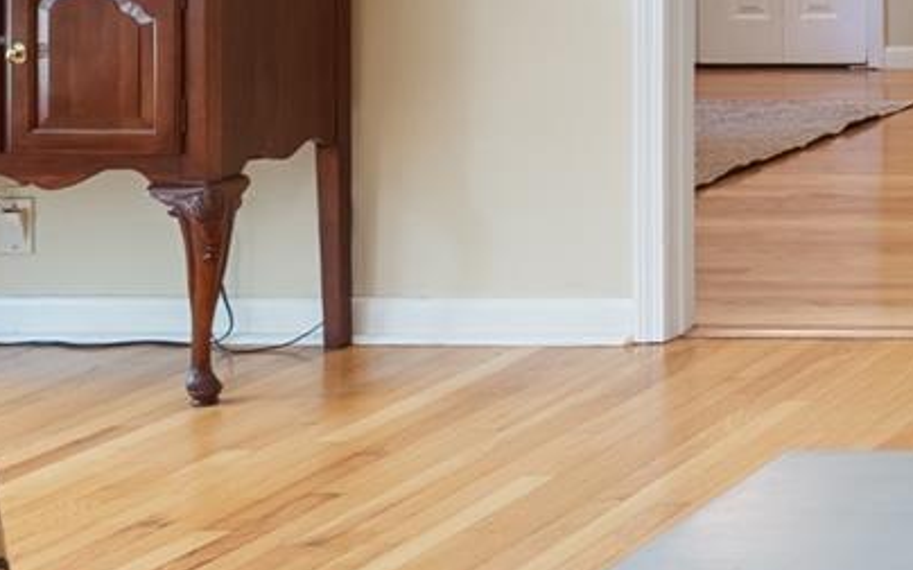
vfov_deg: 12.4
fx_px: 2512
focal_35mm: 101
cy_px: -256
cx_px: 1871
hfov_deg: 15.8
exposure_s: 1.3
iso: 250
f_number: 9
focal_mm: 16
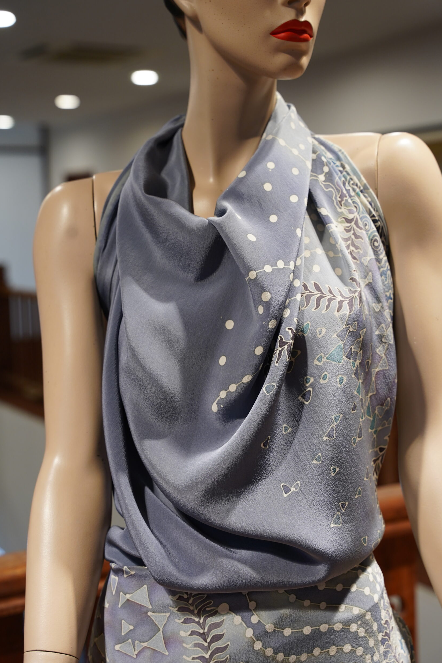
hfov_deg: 23.7
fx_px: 1051
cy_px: 335
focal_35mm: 57
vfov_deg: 35.0
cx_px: 223
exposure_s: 1/60
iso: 640
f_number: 4.5
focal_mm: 55.1
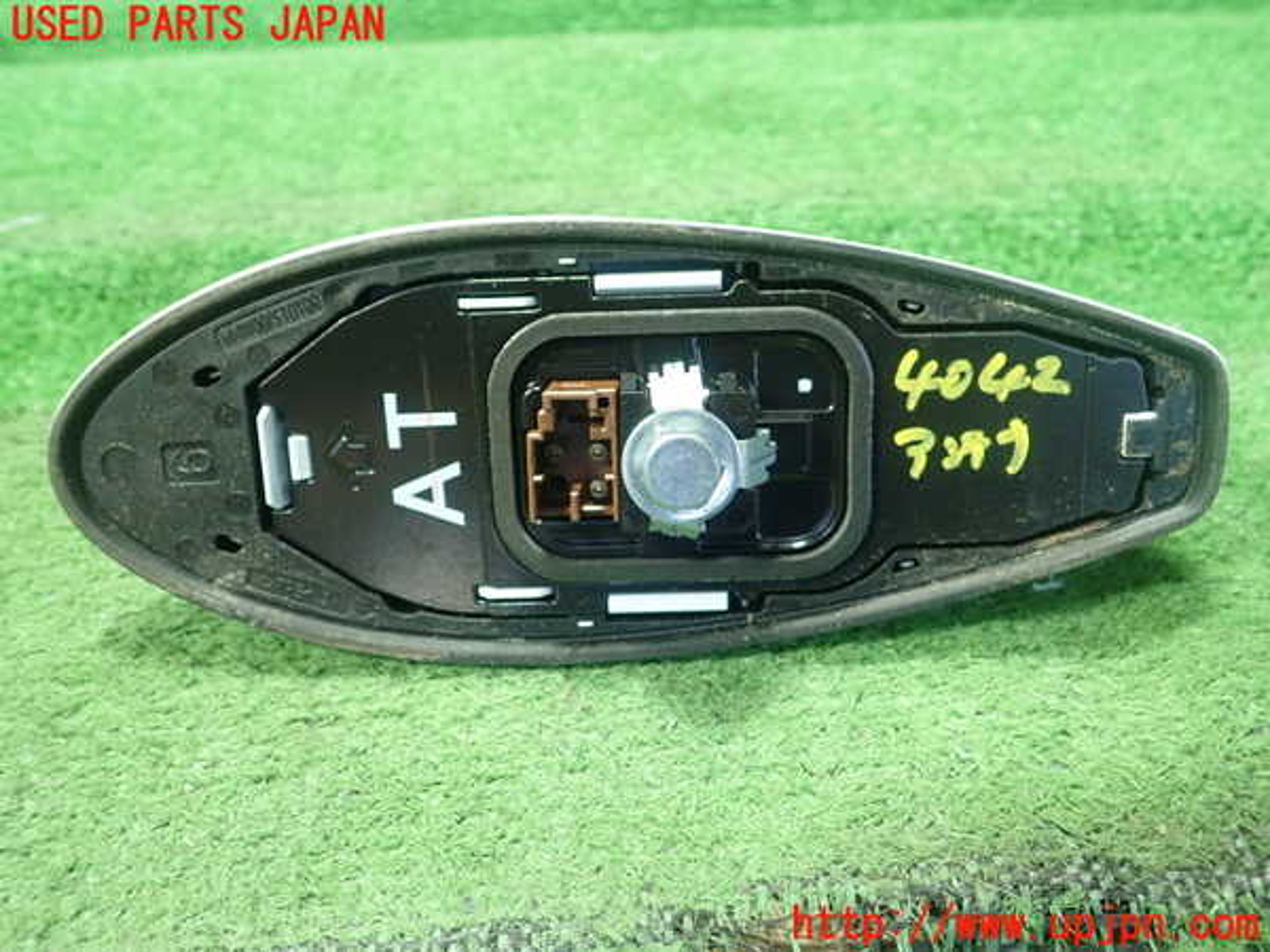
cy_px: 476
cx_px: 635
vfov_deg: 46.8
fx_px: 1101
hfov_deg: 60.0
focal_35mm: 30
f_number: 2.3
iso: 800
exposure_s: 1/100
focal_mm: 5.5
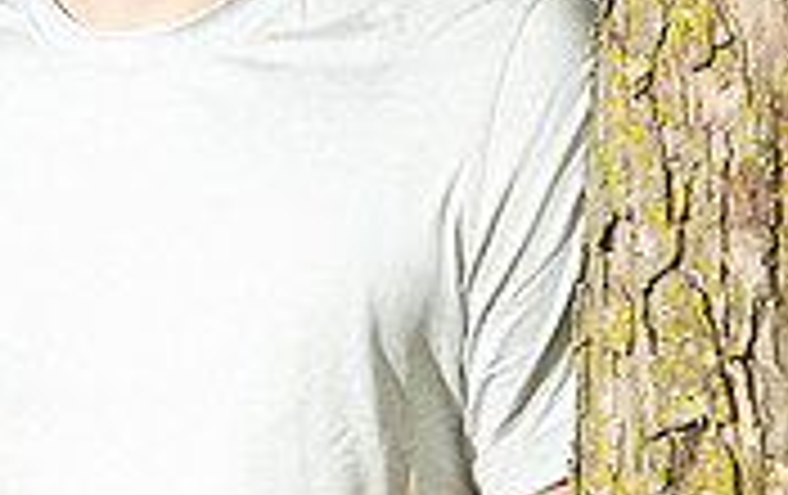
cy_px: 266
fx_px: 3377
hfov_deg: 13.2
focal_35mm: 157
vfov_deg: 8.4
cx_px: 122
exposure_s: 1/160
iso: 200
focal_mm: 60
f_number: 7.1
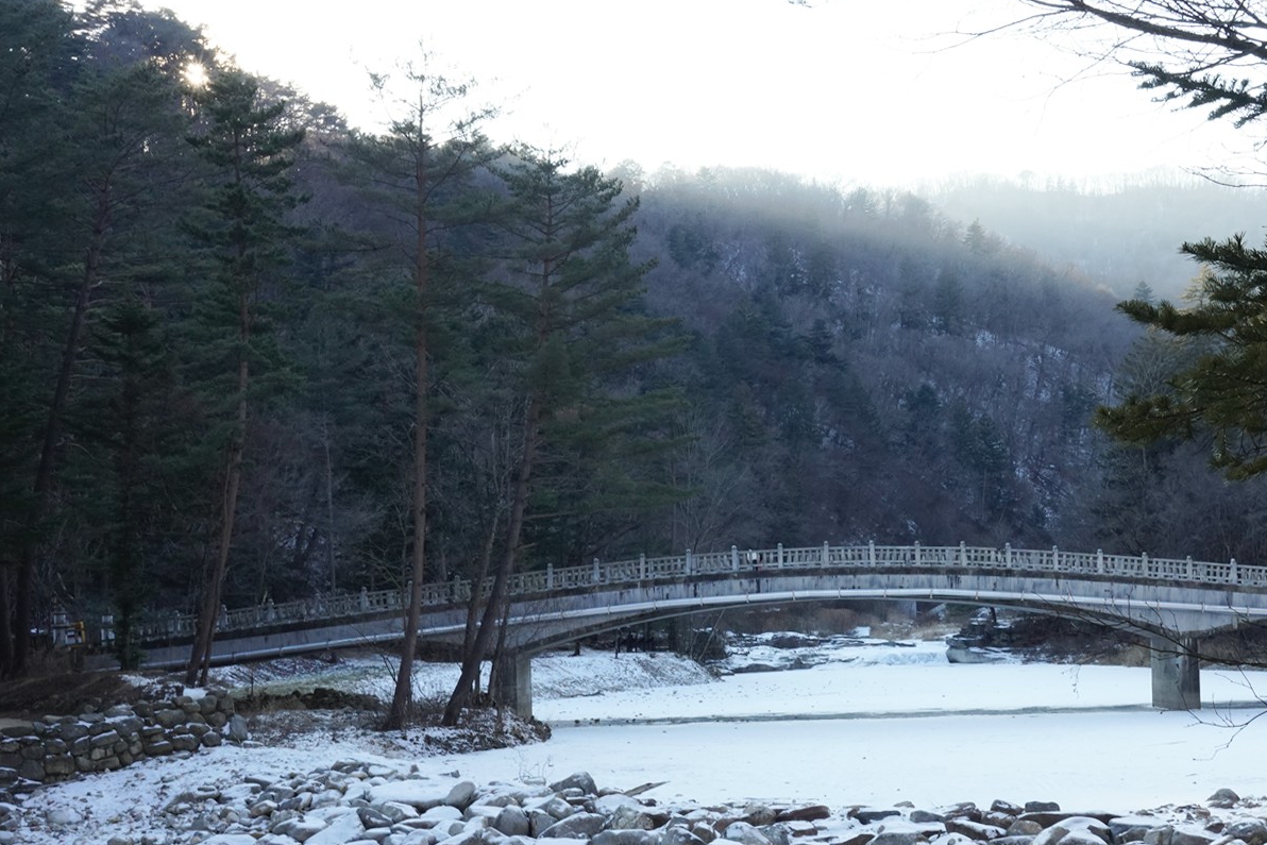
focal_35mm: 52
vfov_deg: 25.7
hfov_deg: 37.7
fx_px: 1830
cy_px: 611
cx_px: 873
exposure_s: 1/100
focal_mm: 31
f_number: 20
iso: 1250
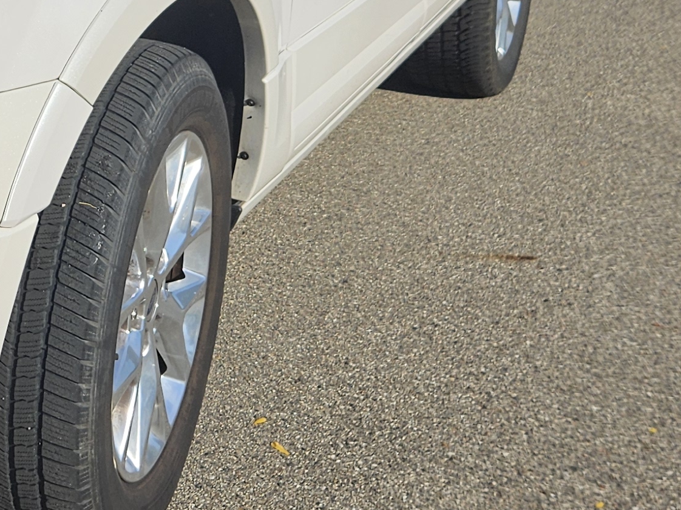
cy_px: -65
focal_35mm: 82
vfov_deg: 17.3
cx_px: -115
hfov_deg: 22.2
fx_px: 1613
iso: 25
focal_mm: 5.4
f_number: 1.8
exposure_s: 1/3531
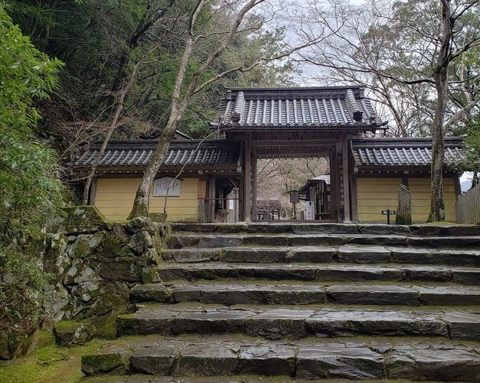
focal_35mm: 33
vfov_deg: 44.5
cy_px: 173
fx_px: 469
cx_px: 275
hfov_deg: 54.0
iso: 50
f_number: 2.4
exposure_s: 1/105
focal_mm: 4.3
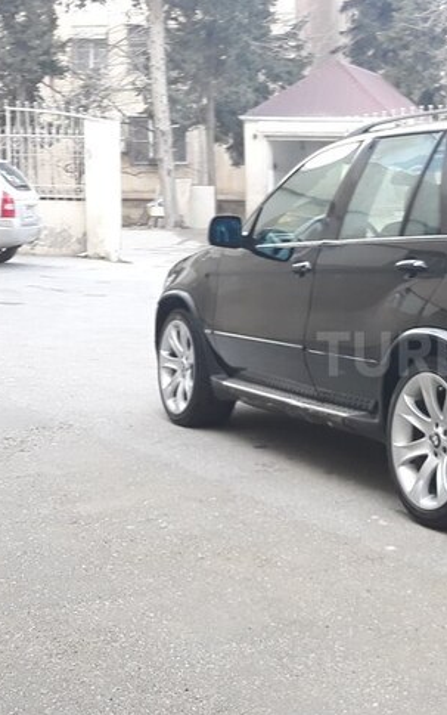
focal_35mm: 39
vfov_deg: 50.4
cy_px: 354
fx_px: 759
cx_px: 468
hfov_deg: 30.1
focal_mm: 3.71
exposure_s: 1/50
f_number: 1.7
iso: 64
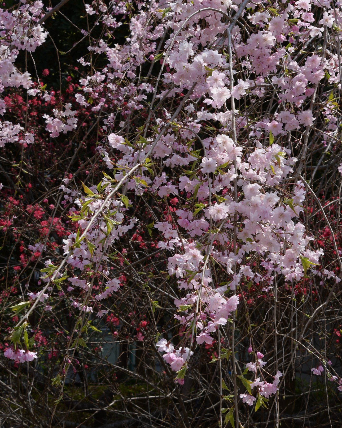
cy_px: 192
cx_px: 176
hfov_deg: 16.5
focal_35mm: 93
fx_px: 1176
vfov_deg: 20.6
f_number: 16
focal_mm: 52
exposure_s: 1/60
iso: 100
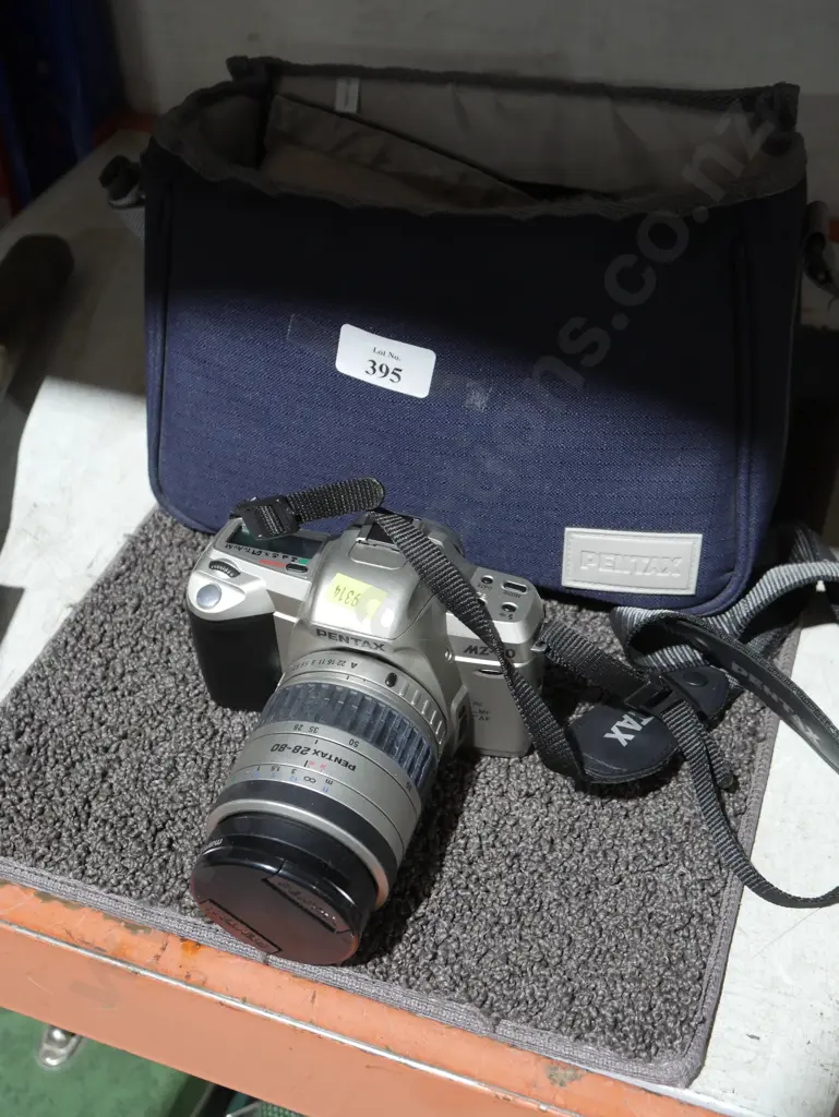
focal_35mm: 42
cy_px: 558
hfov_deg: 34.4
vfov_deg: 44.8
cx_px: 420
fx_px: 1356
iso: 1000
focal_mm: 21
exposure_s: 1/60
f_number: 4.6
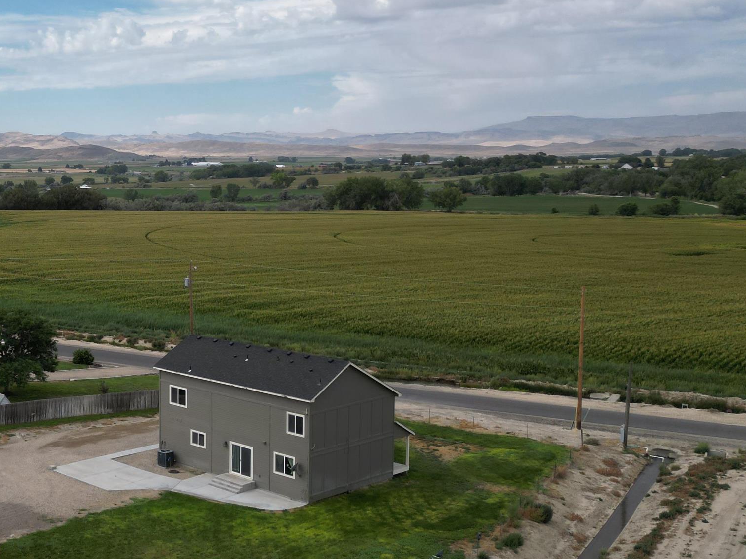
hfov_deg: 35.4
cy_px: 252
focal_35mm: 49
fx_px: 1056
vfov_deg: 29.6
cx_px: 6
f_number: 1.7
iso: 110
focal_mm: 6.72
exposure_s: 1/4000
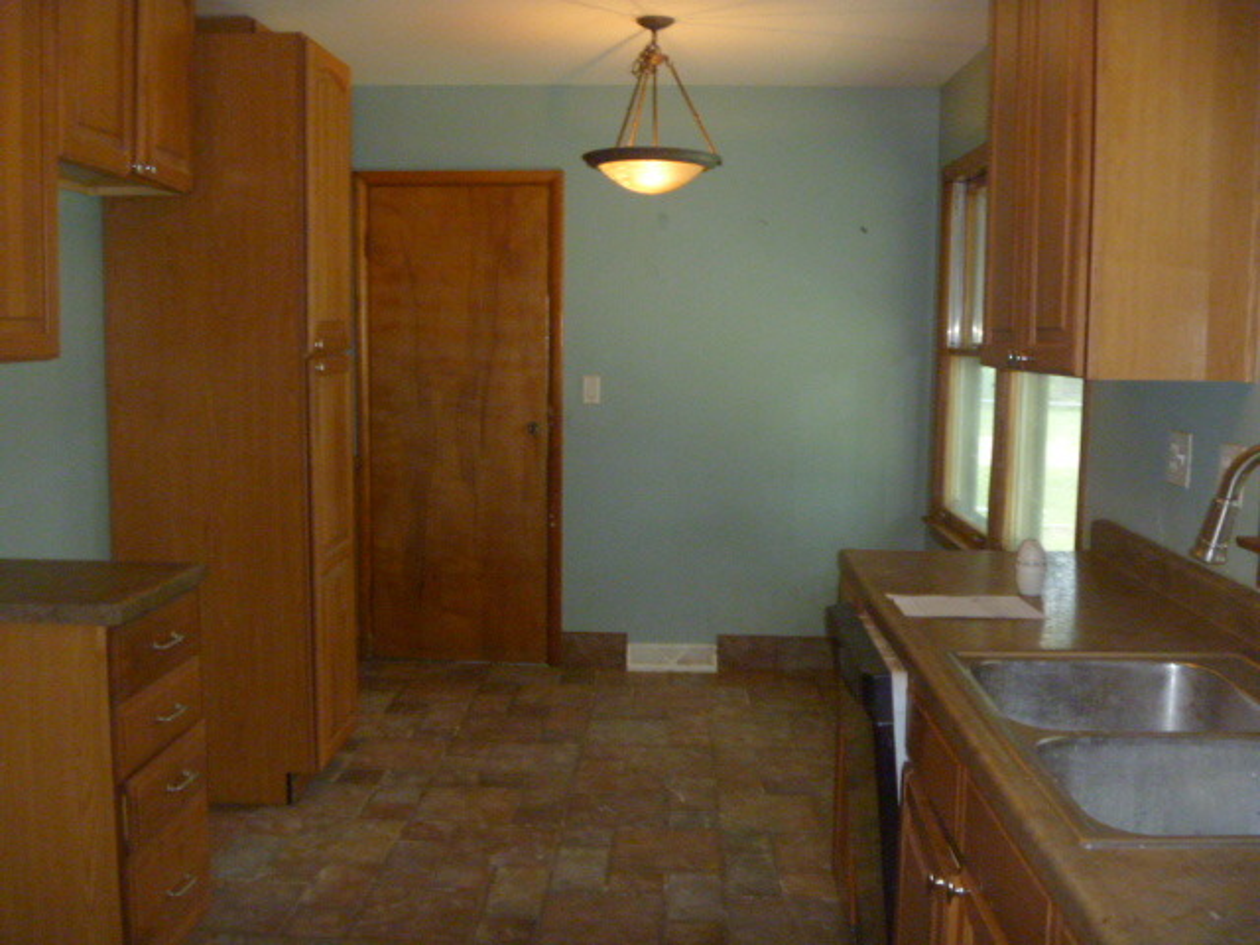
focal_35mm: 35
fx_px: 1274
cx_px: 630
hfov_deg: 52.6
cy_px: 472
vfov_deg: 40.7
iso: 400
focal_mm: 6.3
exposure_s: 1/30
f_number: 3.5
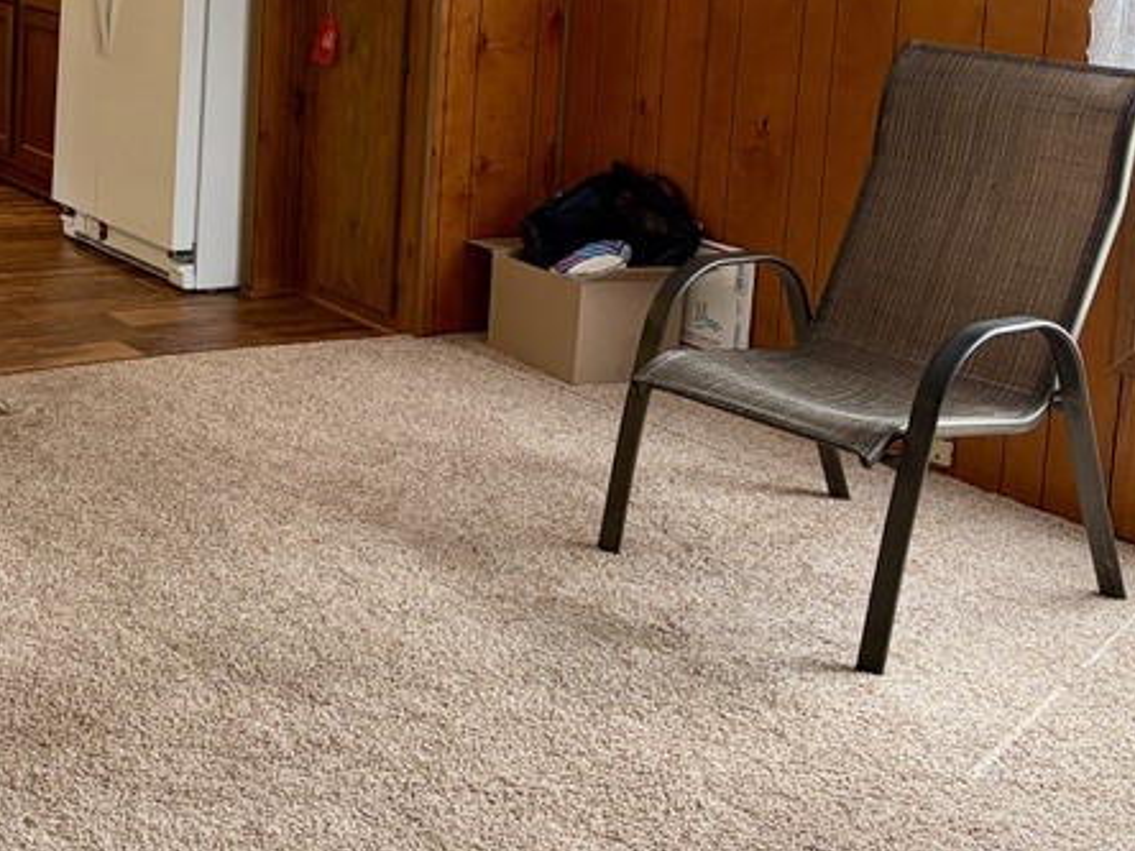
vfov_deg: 23.8
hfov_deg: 31.0
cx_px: 156
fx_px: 1967
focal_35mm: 60
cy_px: 95
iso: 125
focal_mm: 5.96
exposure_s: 1/107
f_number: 1.6
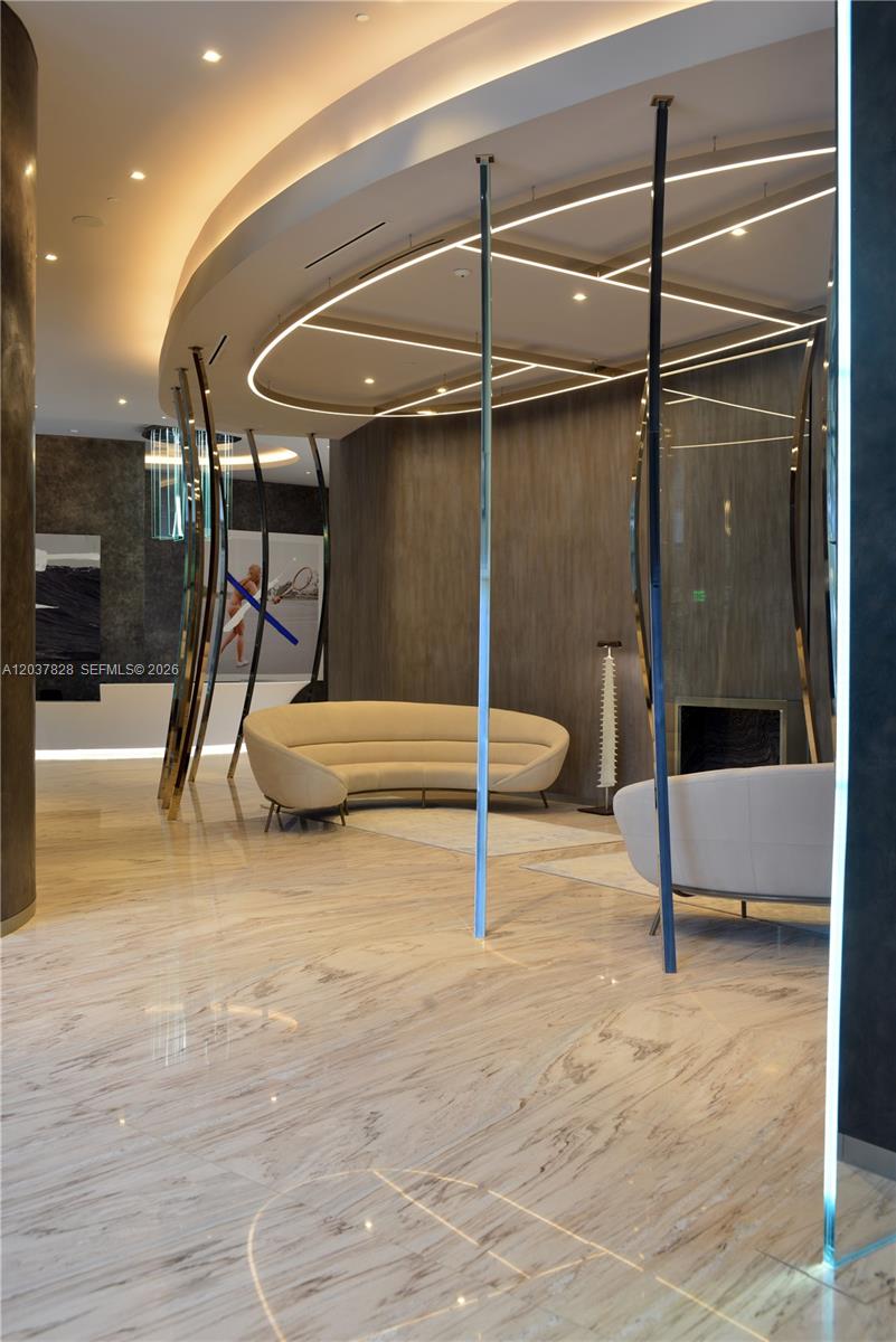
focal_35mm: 34
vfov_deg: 55.8
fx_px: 1268
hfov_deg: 38.9
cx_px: 448
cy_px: 671
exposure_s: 1/10
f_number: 7.1
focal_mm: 34
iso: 250
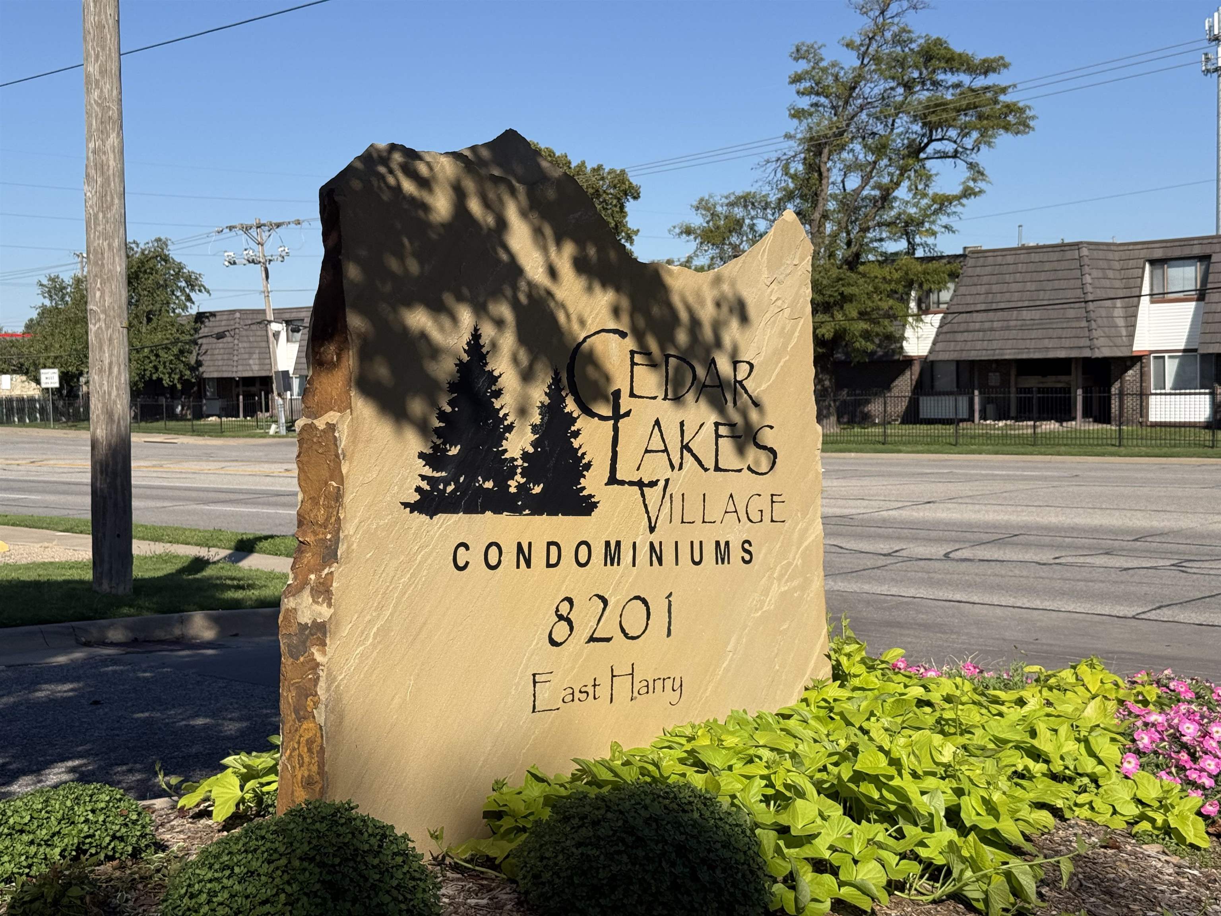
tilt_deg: -2.3
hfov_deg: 39.7
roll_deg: +1.0
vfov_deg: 30.3
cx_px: 610
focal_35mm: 48
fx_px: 1693
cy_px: 458
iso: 64
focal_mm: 6.76
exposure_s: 1/6024
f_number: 1.78
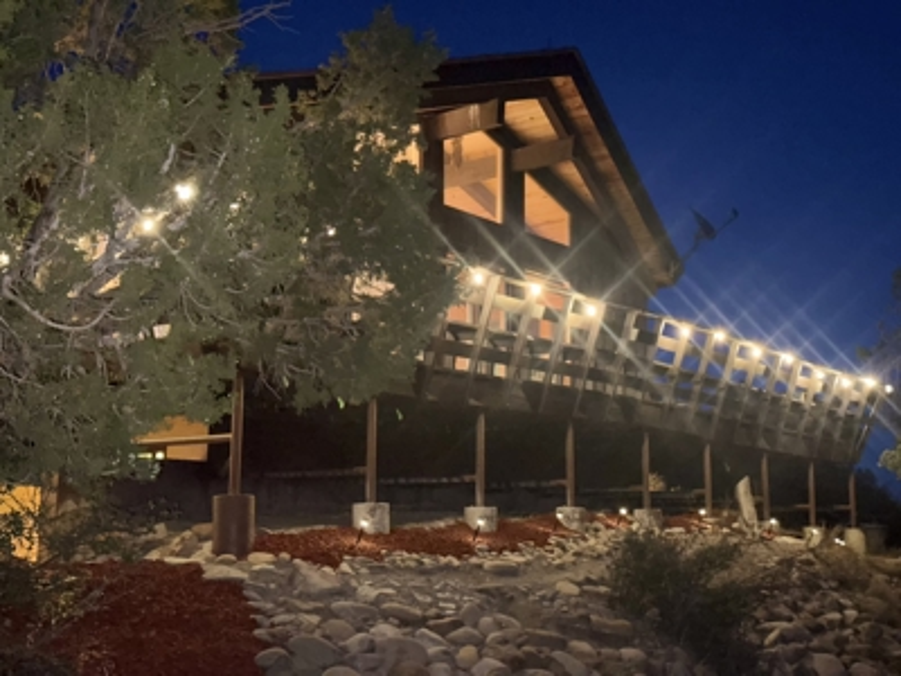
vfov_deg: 30.3
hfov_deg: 39.7
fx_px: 1249
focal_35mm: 48
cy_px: 338
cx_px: 450
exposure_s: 1/5
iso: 1250
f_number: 1.78
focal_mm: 6.76
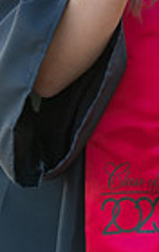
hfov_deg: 3.9
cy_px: -65
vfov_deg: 6.2
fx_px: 2327
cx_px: 182
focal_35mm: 337
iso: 160
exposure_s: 1/320
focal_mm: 103
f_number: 2.8
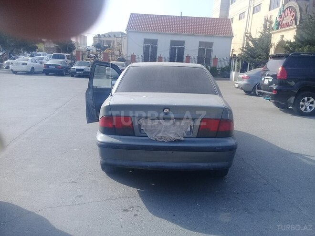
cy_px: 118
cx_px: 158
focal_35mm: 31
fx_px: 282
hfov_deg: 58.4
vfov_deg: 45.4
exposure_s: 1/747
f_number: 2.2
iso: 50
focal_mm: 3.3
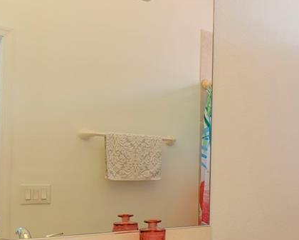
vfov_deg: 29.9
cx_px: 264
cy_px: 173
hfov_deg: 35.3
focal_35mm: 50
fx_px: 442
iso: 1250
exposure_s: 1/200
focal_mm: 14
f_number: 4.5
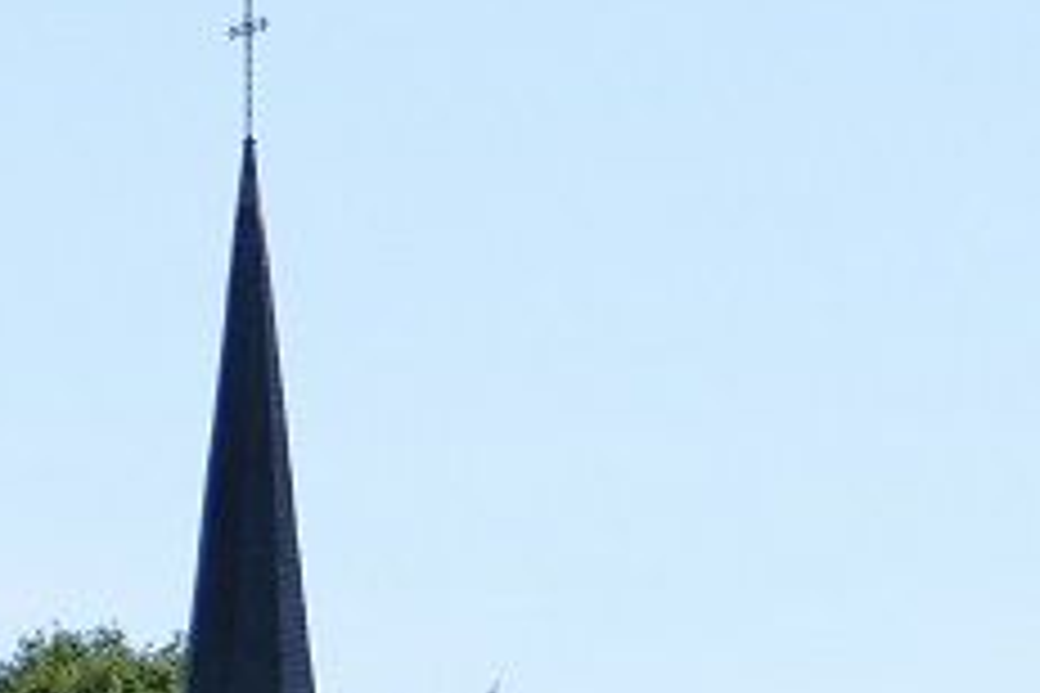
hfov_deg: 2.7
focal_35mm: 754
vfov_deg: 1.8
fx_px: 21781
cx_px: 918
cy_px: 1404
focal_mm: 61.93
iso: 125
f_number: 4
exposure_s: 1/800
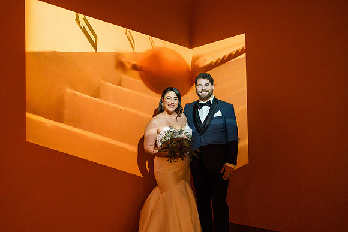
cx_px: 174
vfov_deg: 27.0
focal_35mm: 50
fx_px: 483
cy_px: 116
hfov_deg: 39.6
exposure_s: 1/500
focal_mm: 50
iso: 640
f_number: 1.2
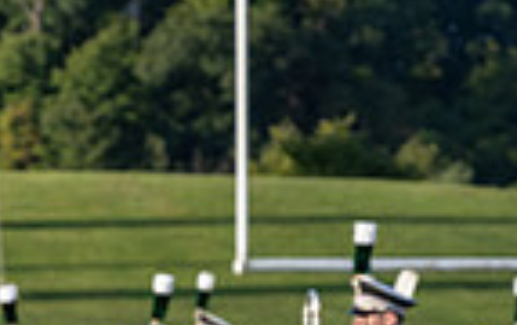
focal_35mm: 289
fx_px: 4080
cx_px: -170
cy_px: 554
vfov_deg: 4.5
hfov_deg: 7.2
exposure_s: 1/1250
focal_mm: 70
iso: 320
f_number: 4
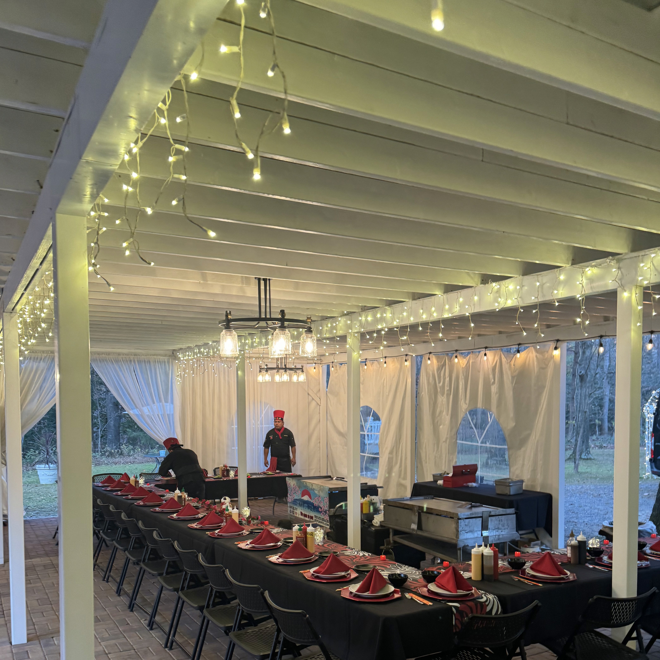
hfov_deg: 55.6
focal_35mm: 29
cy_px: 424
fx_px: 626
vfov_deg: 54.8
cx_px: 324
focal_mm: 6.86
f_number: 1.78
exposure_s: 1/60
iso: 200
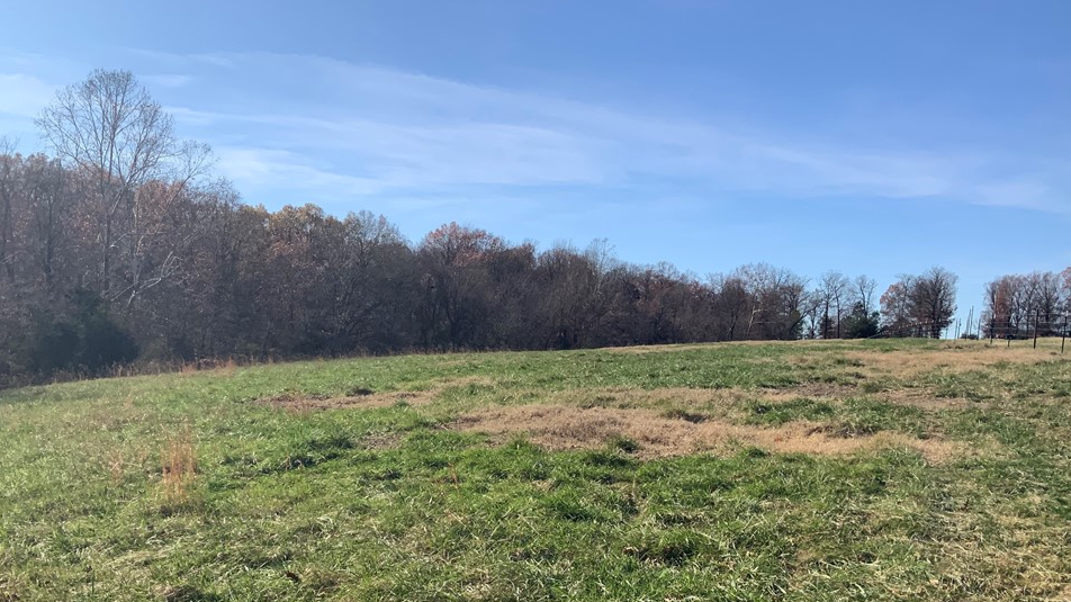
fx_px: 965
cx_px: 520
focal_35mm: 34
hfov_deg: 58.0
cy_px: 408
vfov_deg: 34.3
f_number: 1.8
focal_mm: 3
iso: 16
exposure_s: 1/2667
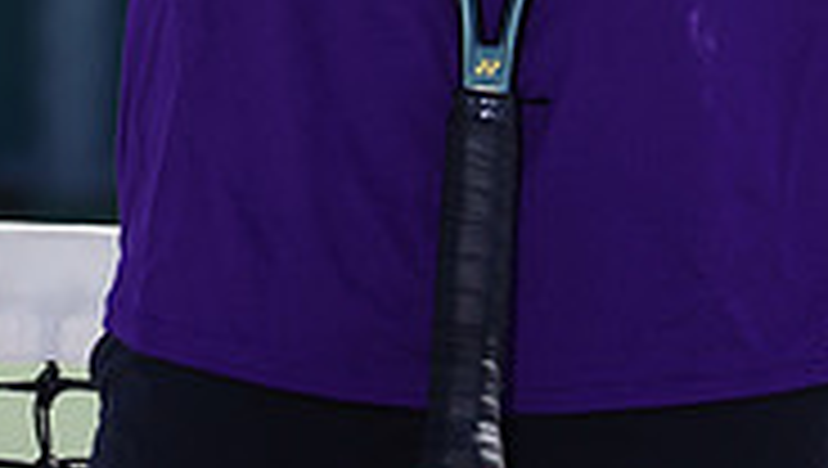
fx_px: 26641
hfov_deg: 1.8
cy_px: -612
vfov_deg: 1.0
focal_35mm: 1212
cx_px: 380
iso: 100
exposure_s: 1/250
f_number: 9
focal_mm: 367
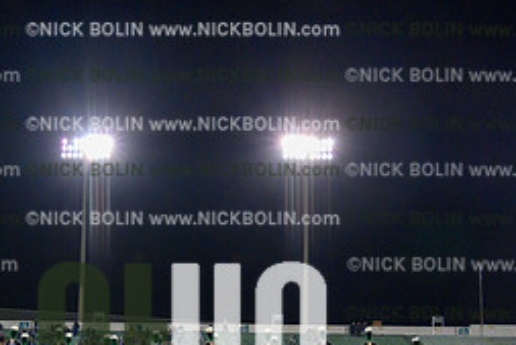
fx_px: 789
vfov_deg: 23.4
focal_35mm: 55
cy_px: 360
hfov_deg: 35.9
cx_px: 182
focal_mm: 24
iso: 5000
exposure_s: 1/1000
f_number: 4
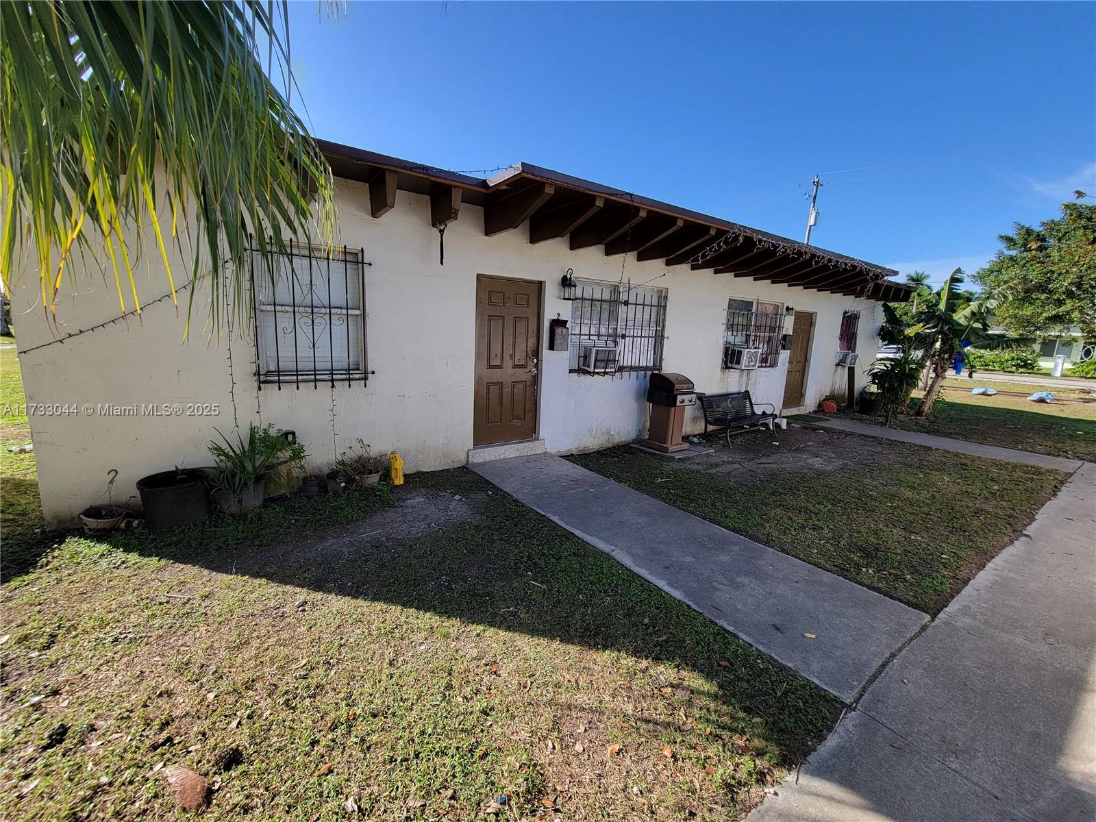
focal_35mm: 13
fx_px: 412
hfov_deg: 106.2
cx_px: 548
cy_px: 411
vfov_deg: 89.9
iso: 50
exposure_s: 1/675
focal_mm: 2.2
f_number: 2.2
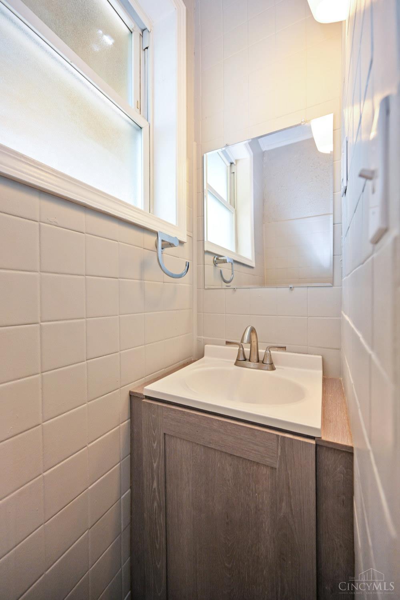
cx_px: 200
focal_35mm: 14
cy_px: 300
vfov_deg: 104.3
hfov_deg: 81.2
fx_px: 233
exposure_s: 1/60
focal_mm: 14
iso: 450
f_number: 4
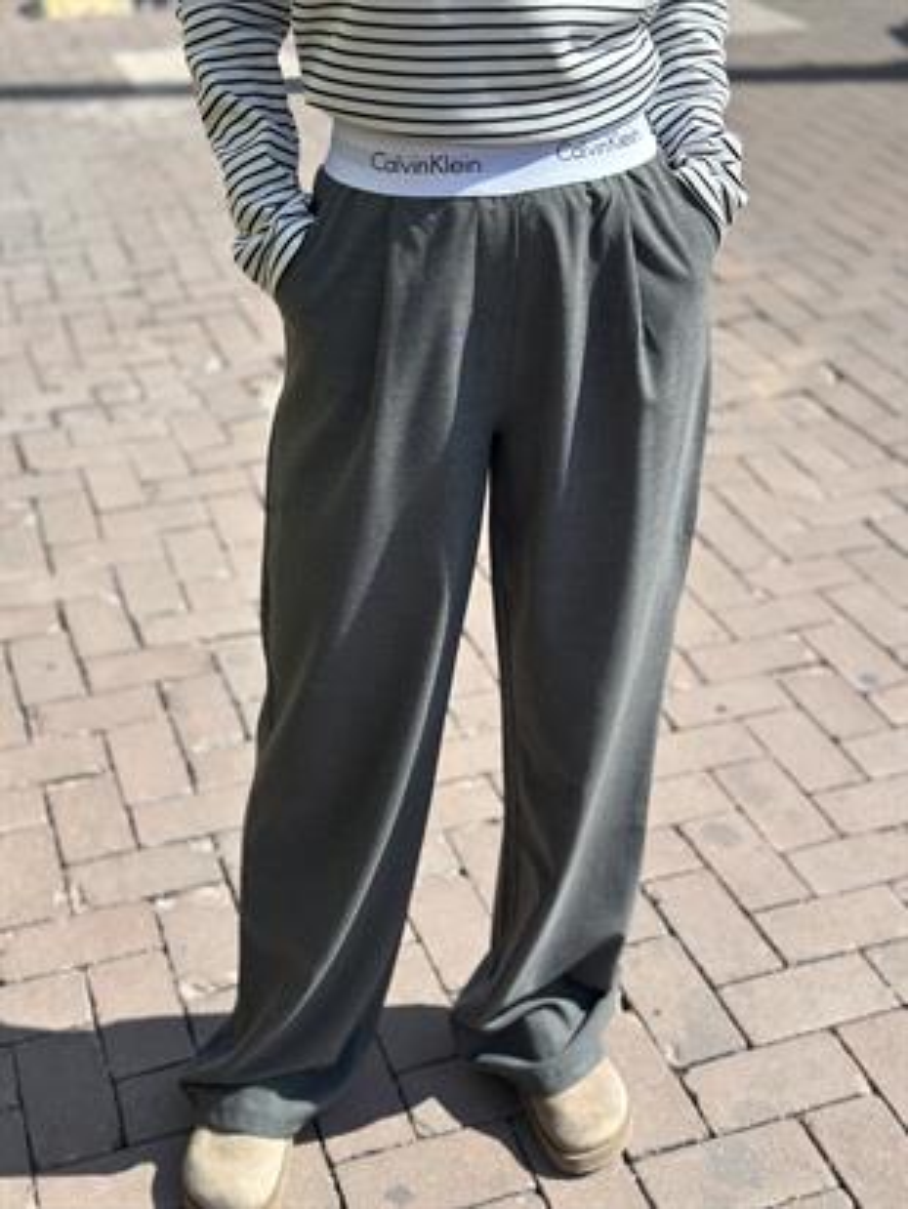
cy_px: 604
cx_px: 454
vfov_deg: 39.6
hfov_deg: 30.3
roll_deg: +1.7
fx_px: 1678
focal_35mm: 48
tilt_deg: -26.7
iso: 80
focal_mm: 6.86
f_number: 1.78
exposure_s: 1/3876
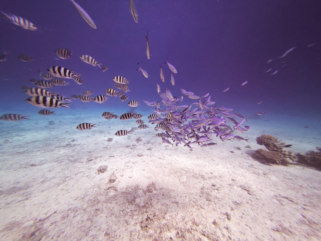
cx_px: 160
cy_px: 120
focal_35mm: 14
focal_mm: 1.83
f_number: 2.2
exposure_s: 1/182
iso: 72
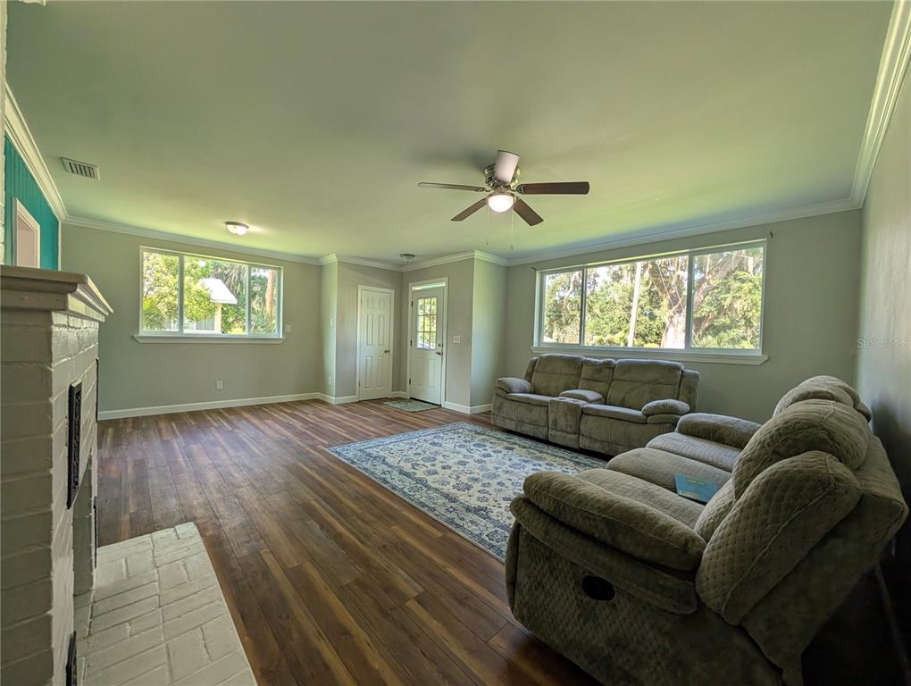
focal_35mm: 12
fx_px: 316
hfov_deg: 110.5
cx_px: 456
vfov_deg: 94.6
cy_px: 343
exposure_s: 1/164
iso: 54
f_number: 1.7
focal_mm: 2.02
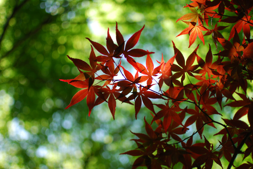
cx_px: 126
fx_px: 369
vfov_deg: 25.8
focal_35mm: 52
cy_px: 84
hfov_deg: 37.8
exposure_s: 1/640
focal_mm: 35
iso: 100
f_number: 1.8
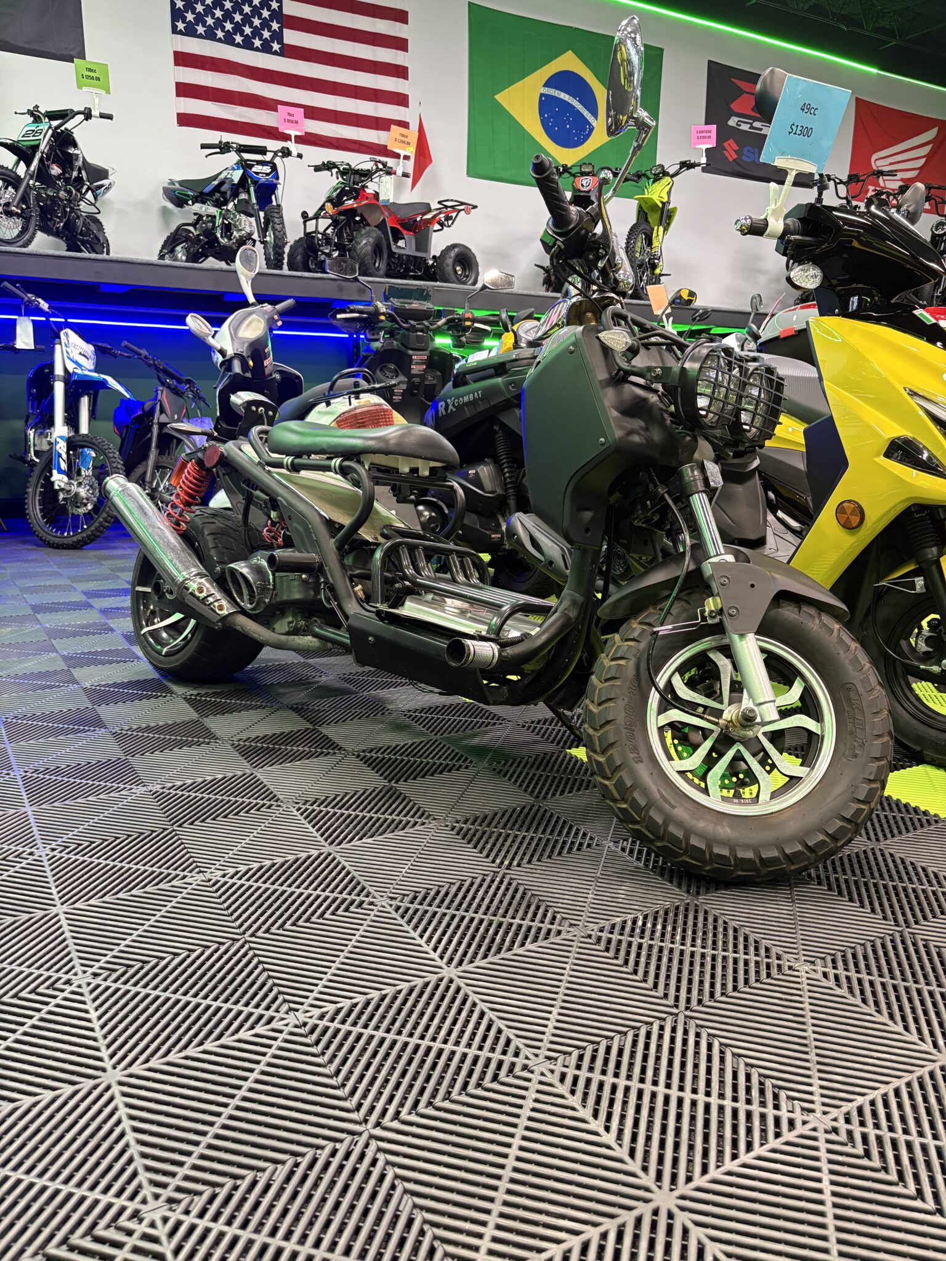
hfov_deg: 53.1
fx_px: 947
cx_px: 473
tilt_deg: -12.6
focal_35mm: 26
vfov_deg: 67.3
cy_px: 630
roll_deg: -0.5
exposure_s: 1/60
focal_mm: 5.96
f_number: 1.6
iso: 320
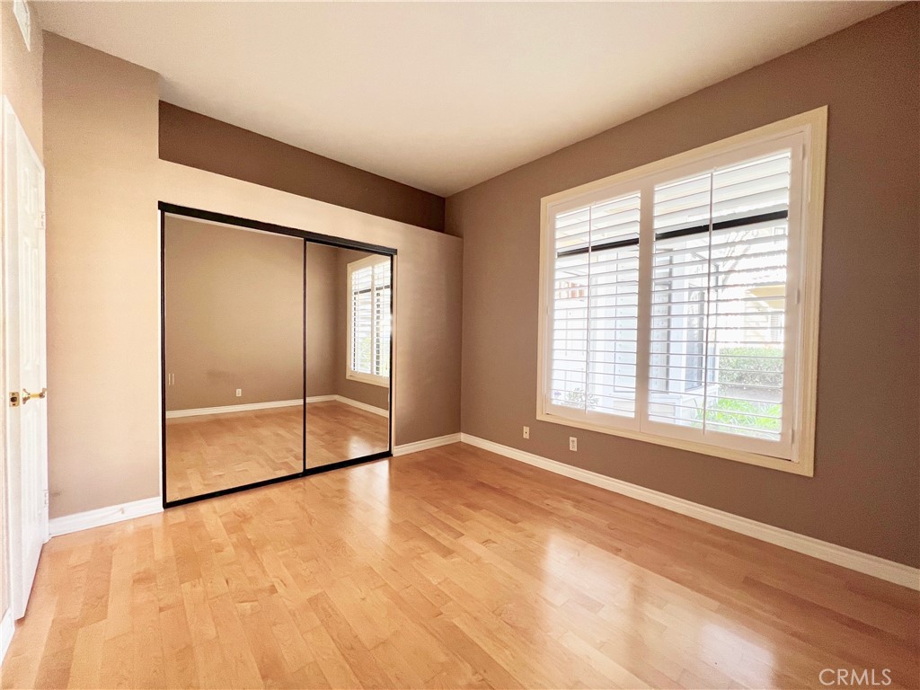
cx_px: 460
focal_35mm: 13
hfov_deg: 106.2
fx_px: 346
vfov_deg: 89.9
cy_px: 345
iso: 125
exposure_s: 1/60
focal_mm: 1.57
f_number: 1.8
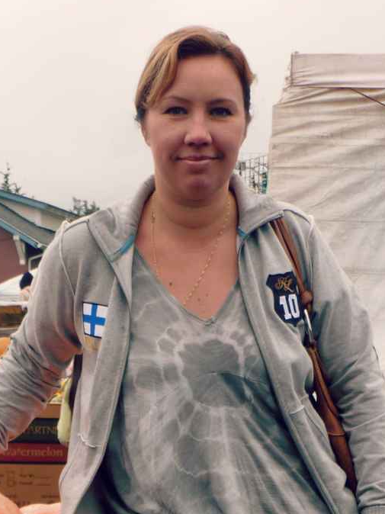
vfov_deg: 19.8
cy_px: 553
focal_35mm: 95
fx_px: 1410
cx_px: 95
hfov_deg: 15.5
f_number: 4
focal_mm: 6.5
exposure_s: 1/200
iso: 80
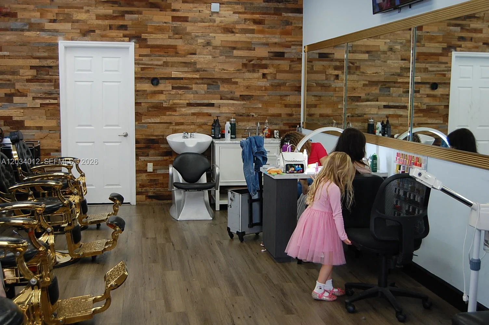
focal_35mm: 42
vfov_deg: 31.8
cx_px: 244
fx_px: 570
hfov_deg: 46.4
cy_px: 162
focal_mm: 28
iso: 400
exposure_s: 1/60
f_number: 4.2
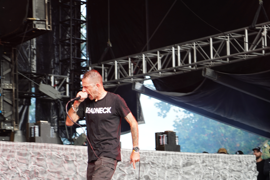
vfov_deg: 11.9
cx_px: 145
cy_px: 97
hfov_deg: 17.8
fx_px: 862
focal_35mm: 115
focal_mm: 105
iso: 800
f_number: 4
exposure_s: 1/125
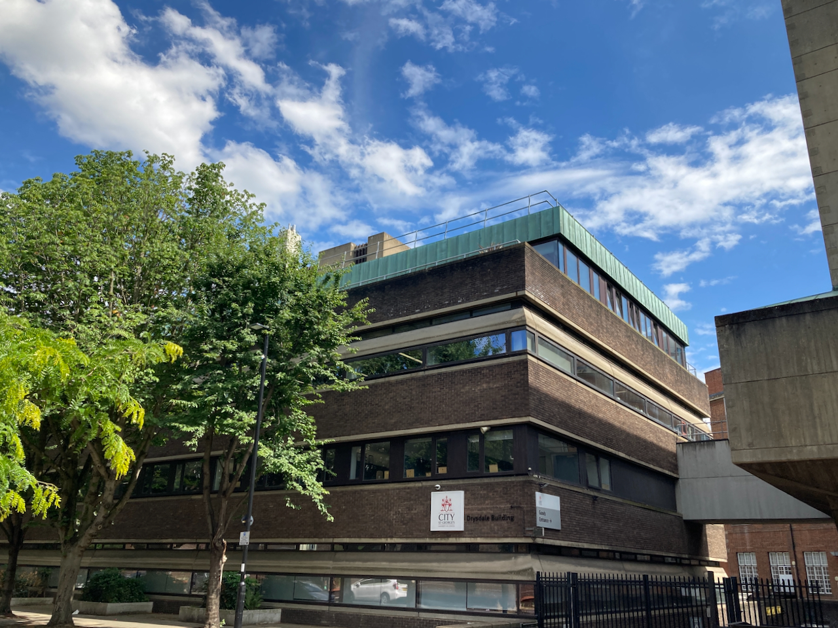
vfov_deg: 49.7
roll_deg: -1.1
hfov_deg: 63.4
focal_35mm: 28
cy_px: 314
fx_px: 678
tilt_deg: +21.4
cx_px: 419
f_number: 1.8
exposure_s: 1/1499
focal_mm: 3.99
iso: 20
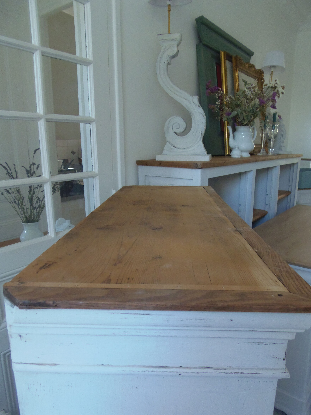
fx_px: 287
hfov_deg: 56.8
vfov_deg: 71.6
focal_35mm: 24
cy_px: 208
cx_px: 156
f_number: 2.9
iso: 160
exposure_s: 1/30
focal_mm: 4.3
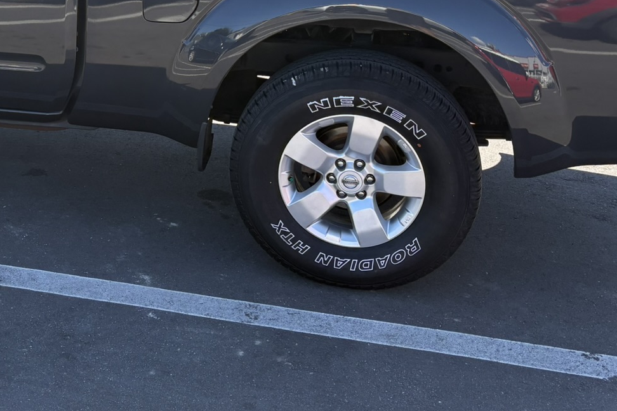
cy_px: 18
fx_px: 977
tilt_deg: -13.9
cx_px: 110
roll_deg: +0.2
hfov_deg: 33.9
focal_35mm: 57
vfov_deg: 23.0
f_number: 1.6
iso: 64
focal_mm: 5.96
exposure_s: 1/1001
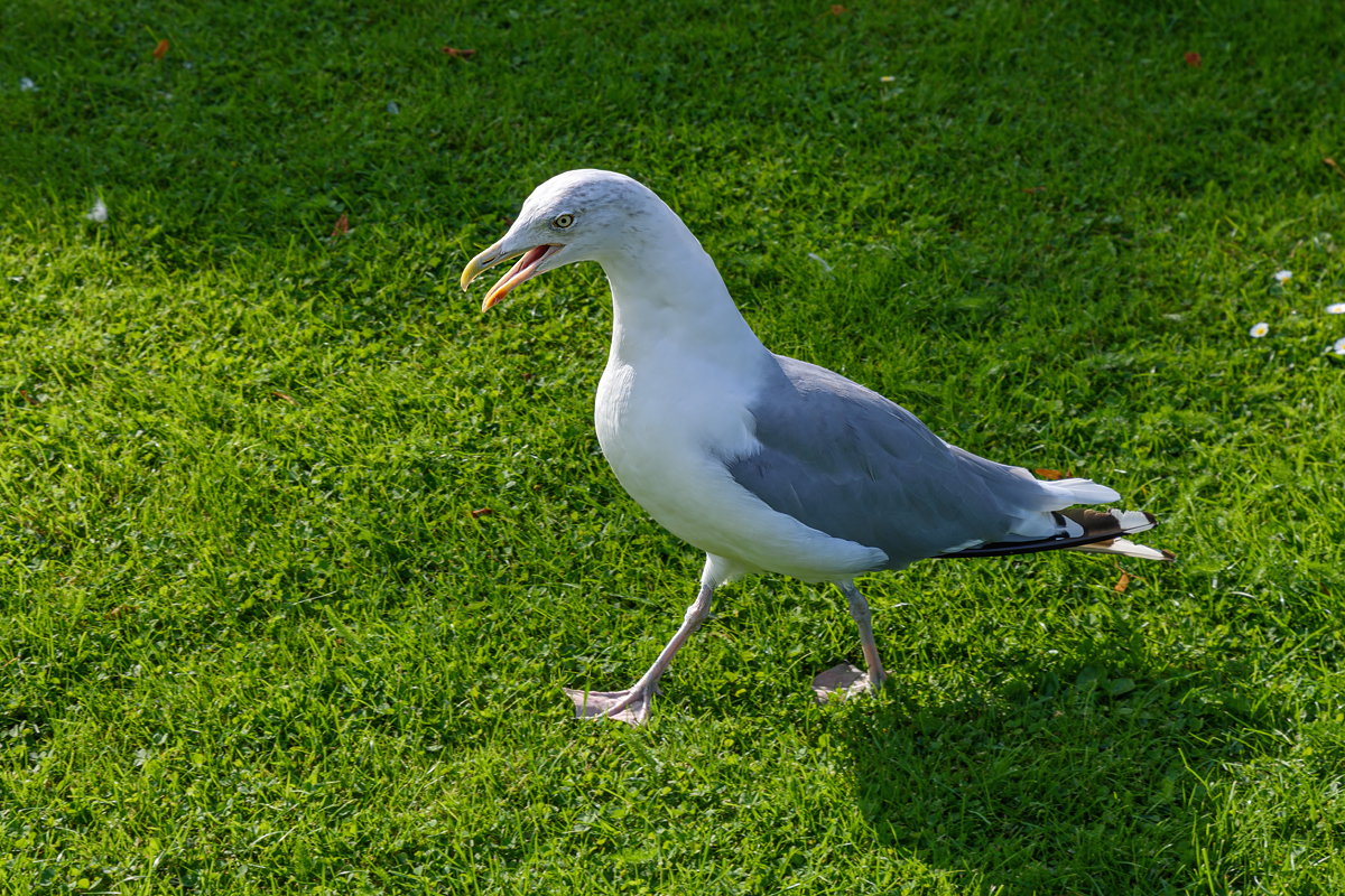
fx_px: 3362
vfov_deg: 15.2
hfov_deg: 22.6
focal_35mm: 90
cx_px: 672
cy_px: 448
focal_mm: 60
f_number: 7.1
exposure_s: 1/250
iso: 100
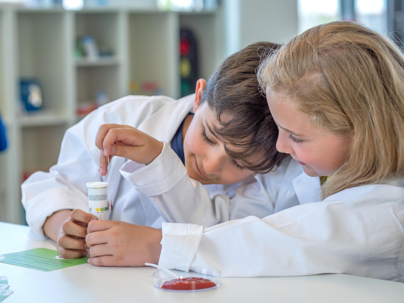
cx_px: 202
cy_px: 152
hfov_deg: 22.8
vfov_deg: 17.2
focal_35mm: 86
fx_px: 1004
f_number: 2.2
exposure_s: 1/320
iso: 200
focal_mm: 43
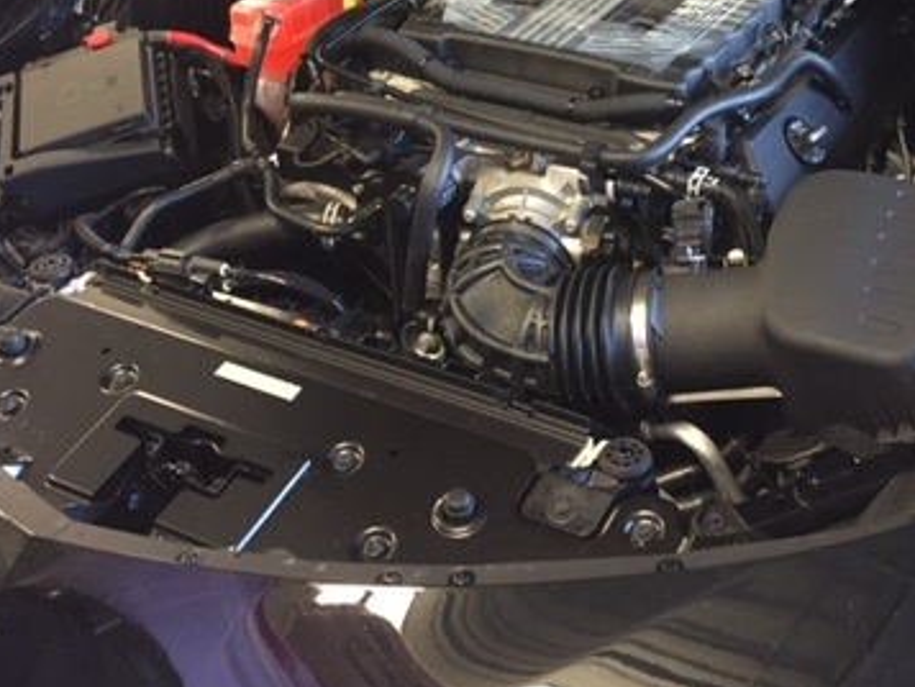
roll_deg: +0.7
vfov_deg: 27.4
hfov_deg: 36.3
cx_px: 631
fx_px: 1375
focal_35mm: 52
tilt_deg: -28.5
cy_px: 123
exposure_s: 1/30
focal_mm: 4.15
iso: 125
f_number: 2.2
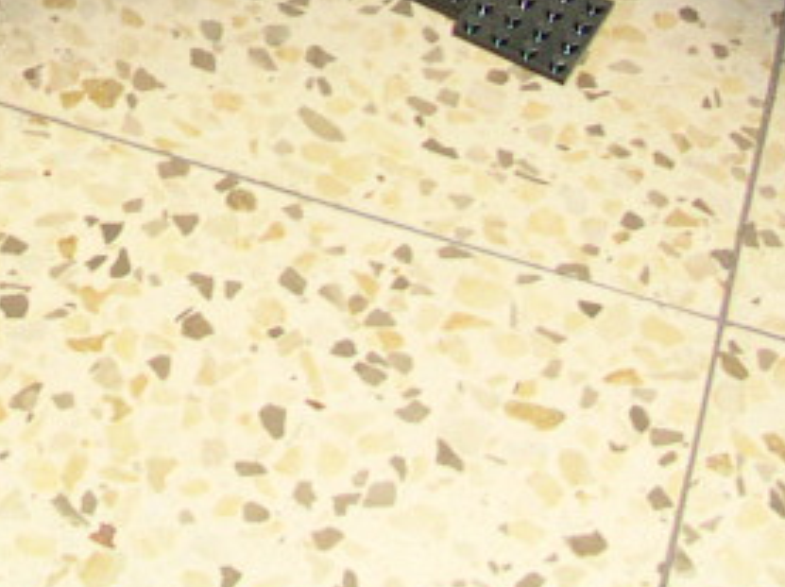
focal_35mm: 137
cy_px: -323
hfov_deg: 13.7
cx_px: -332
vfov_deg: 10.4
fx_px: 3103
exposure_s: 1/24.6
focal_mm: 5.6
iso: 200
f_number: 2.7
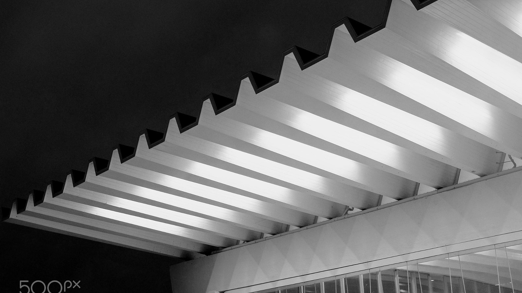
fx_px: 554
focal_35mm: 40
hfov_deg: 50.5
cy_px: 156
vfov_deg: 29.7
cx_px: 261
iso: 1000
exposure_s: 1/60
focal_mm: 25.4
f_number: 3.2
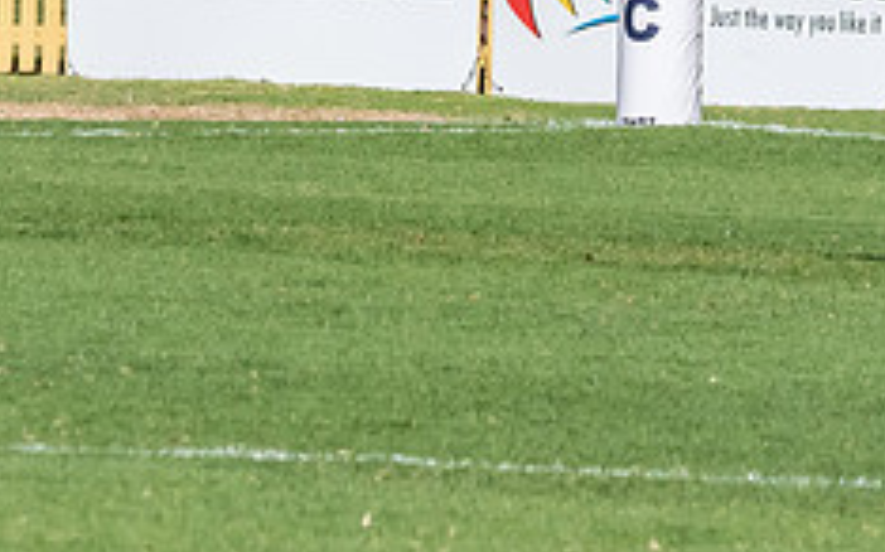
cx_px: -188
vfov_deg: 1.1
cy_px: -226
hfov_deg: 1.8
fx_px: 28158
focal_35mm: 1168
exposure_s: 1/3200
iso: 800
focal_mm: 210
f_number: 10
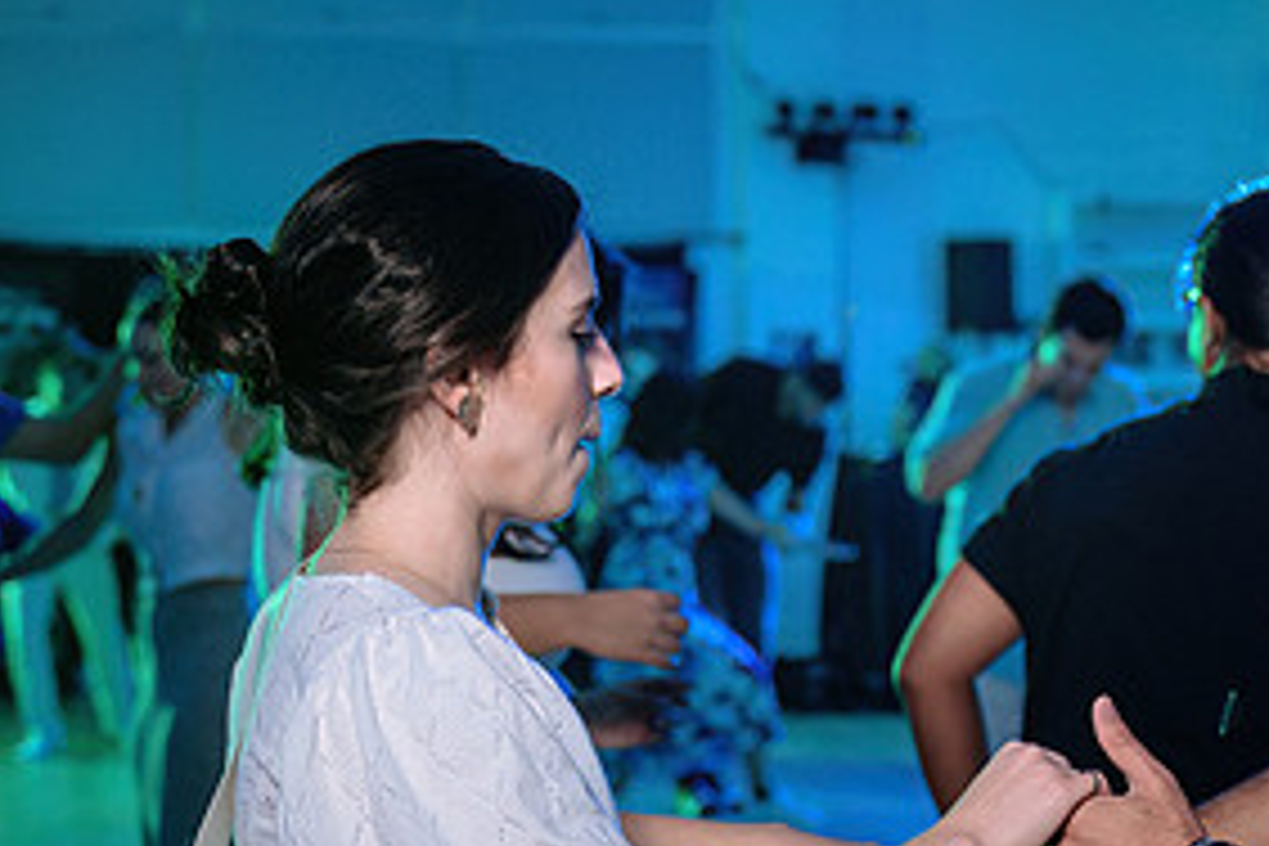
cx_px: 723
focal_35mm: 98
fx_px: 3454
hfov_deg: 20.8
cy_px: 578
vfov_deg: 13.9
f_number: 2.8
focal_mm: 41
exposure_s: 1/125
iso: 800
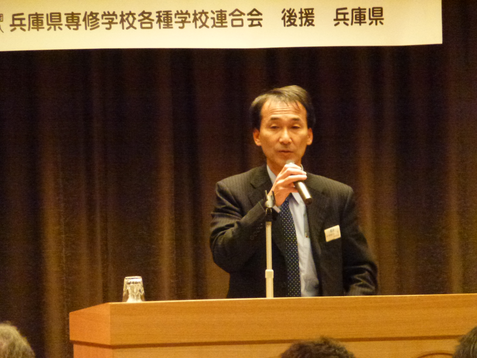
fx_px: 5291
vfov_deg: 3.9
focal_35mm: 384
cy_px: 179
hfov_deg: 5.2
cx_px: 238
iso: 1600
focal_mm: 68.8
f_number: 5.9
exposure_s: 1/15
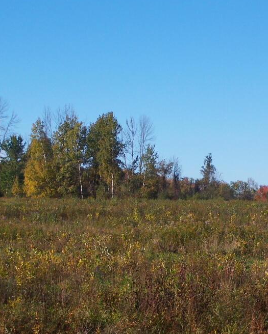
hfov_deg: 12.3
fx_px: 1239
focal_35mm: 125
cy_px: 189
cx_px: 227
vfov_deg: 15.4
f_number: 3.2
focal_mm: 13.7
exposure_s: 1/1000
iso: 80
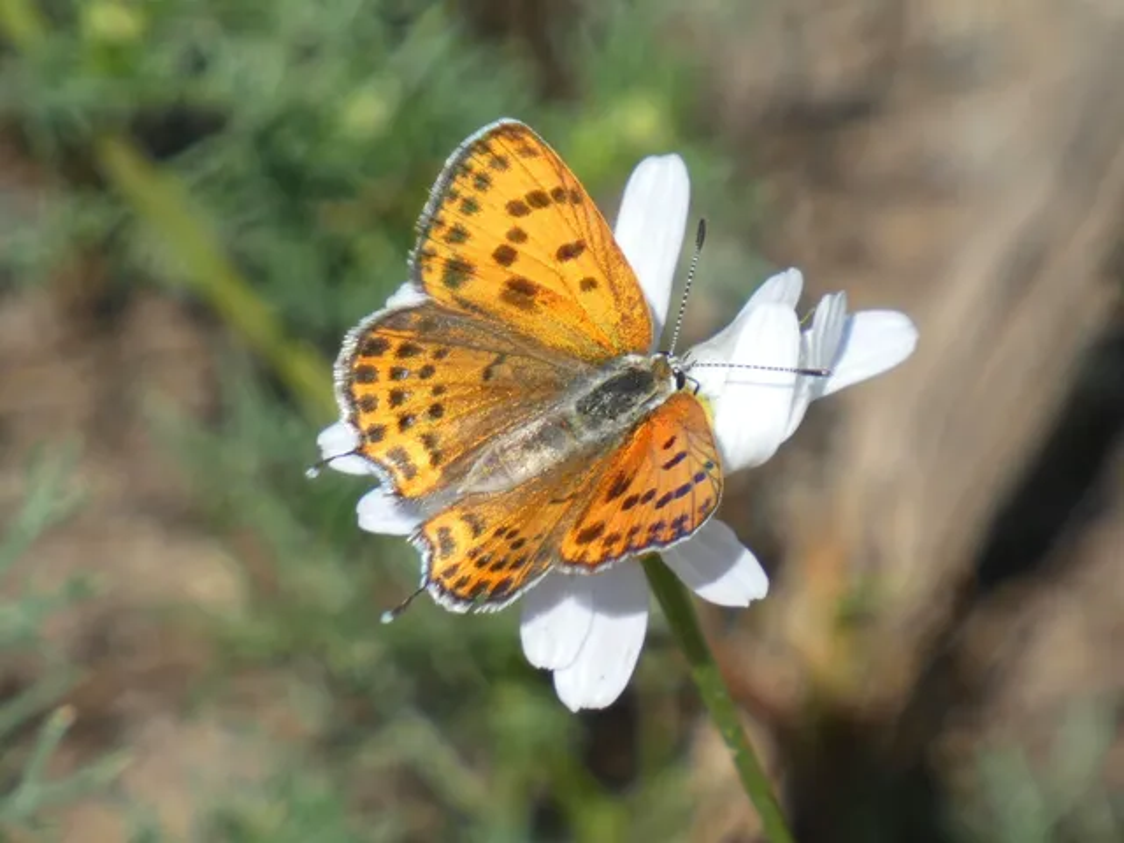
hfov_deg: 2.3
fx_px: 27762
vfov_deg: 1.7
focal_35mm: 855
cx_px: 562
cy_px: 422
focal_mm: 153.1
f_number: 5.6
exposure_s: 1/400
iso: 80
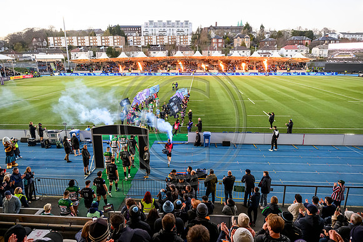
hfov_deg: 73.6
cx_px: 182
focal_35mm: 24
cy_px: 121
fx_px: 243
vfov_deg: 53.1
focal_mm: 24
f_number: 4.5
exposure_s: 1/500
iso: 6400
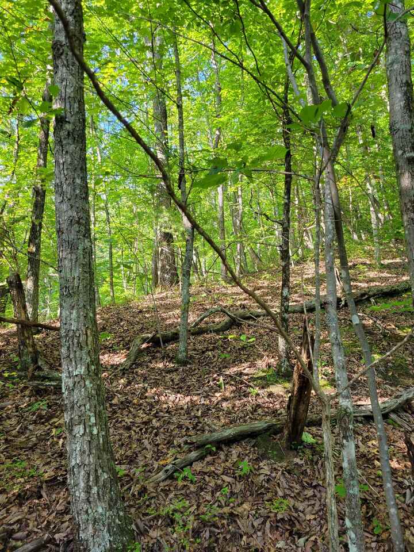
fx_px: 415
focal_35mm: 26
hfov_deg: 53.1
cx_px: 207
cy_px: 276
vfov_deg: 67.3
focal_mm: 5.4
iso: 80
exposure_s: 1/119
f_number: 1.8
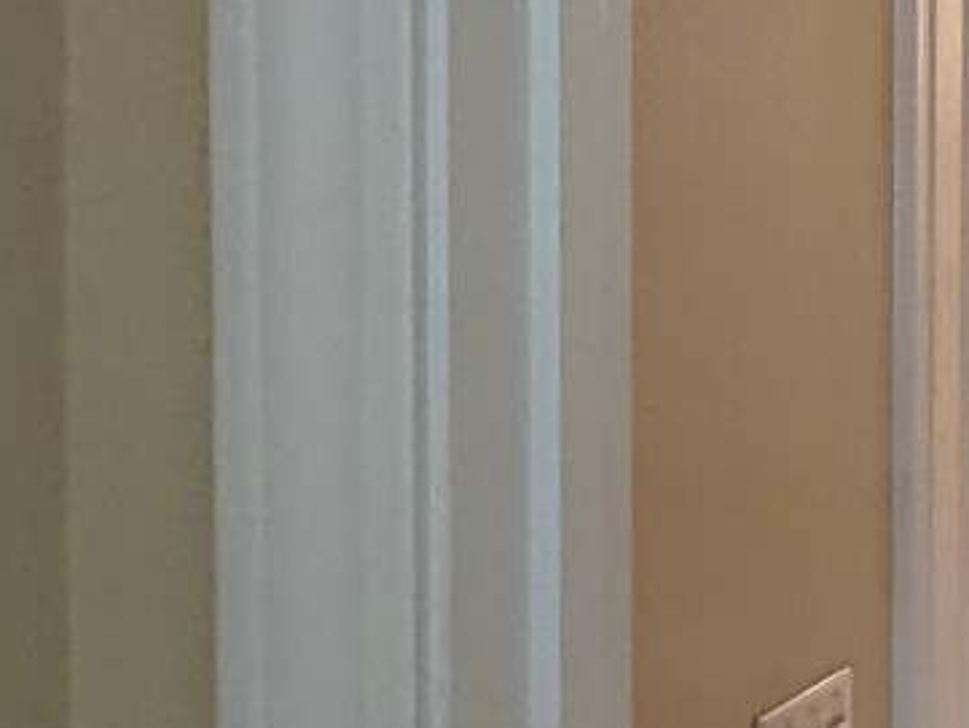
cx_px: 1390
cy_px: 336
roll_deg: -1.0
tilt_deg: -1.6
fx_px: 1736
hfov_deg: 25.0
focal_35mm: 62
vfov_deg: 23.7
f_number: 2.2
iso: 320
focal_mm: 2.22
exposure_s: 1/60
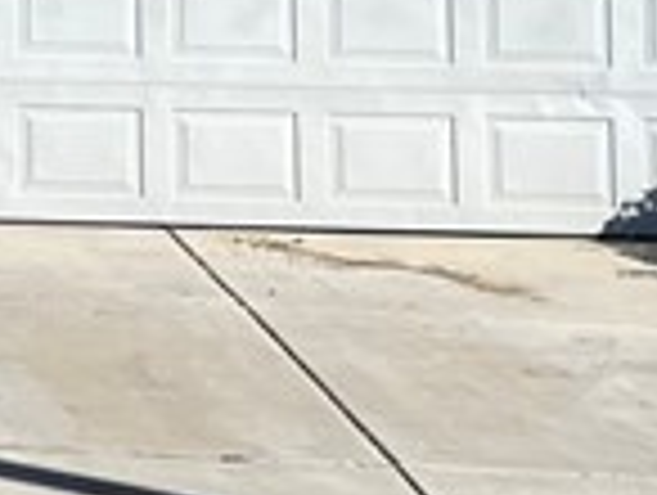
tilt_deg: +7.0
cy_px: -428
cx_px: -657
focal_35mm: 182
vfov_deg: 7.9
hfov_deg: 10.0
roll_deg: -1.2
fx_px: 3460
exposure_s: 1/5882
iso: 50
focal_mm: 5.7
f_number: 1.5
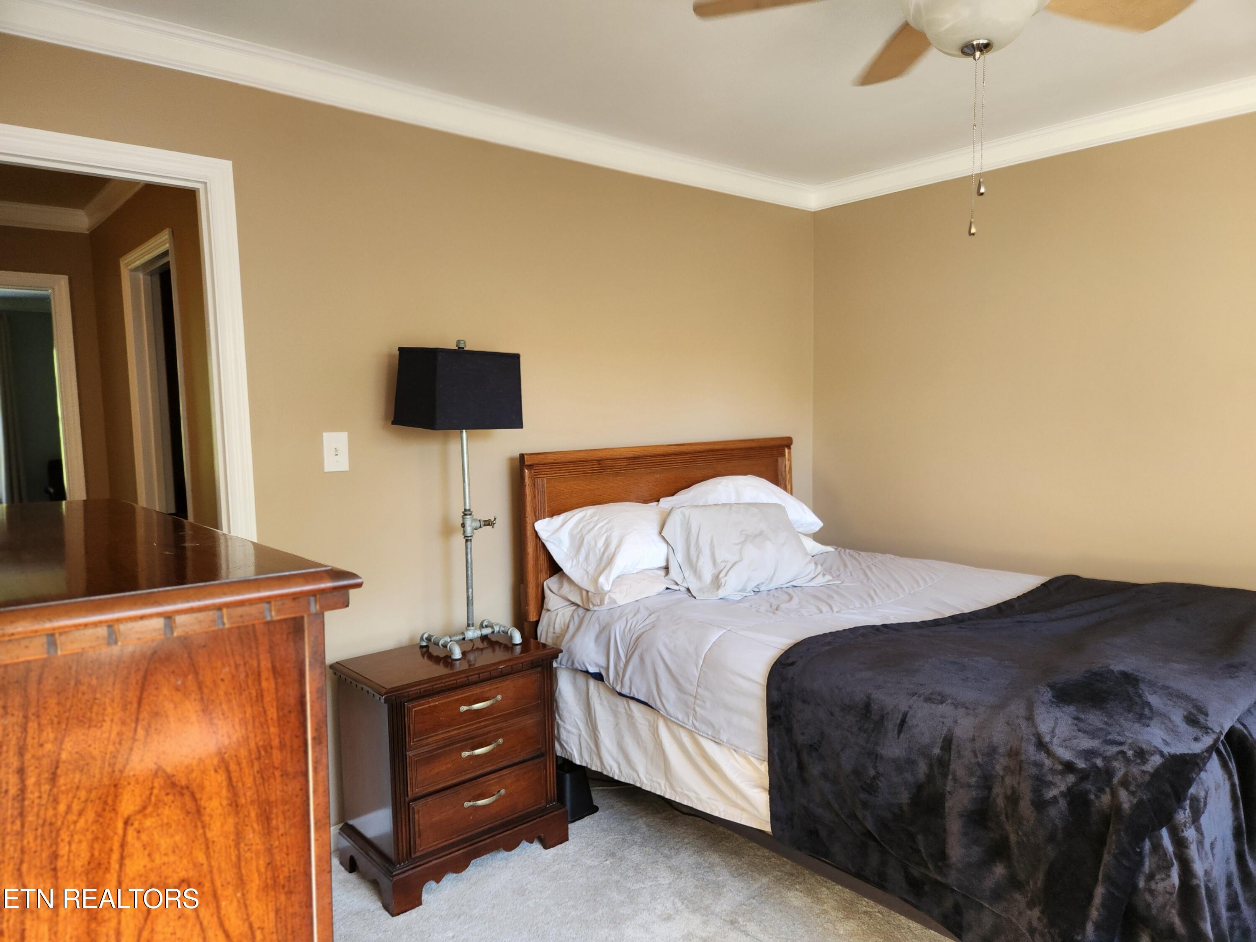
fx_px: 835
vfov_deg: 58.9
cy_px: 471
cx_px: 628
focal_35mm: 23
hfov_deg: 73.9
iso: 320
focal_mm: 5.4
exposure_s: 1/120
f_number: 1.8
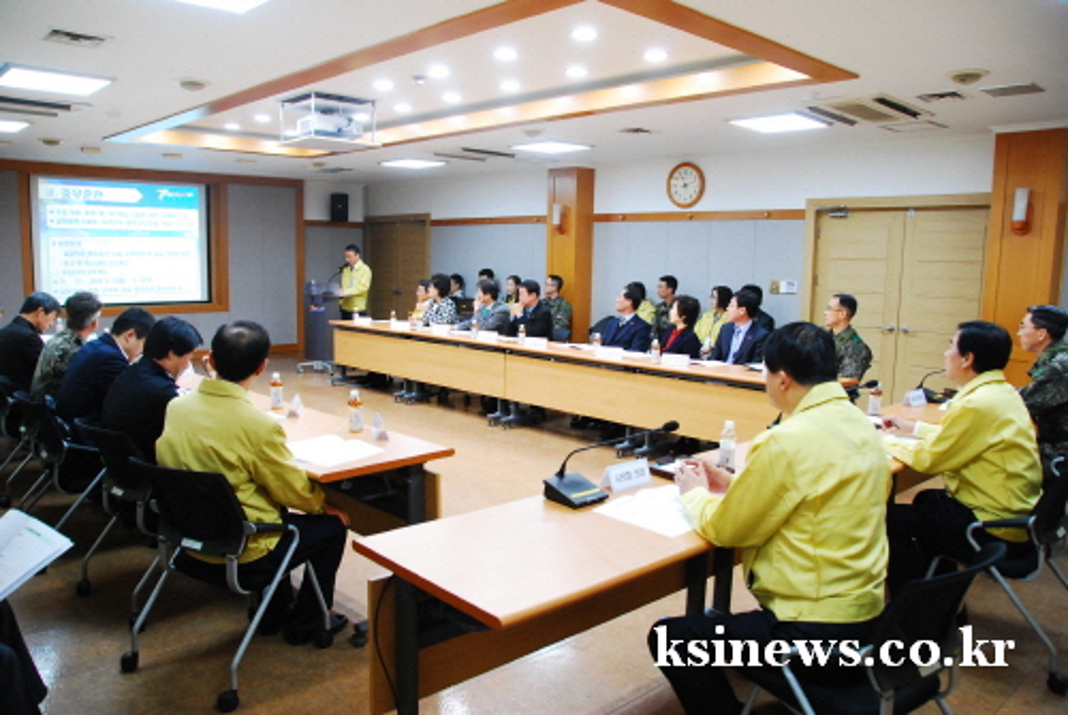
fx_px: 802
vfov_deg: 48.1
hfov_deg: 67.3
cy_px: 358
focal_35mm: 27
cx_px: 534
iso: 1250
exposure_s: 1/60
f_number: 4
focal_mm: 18
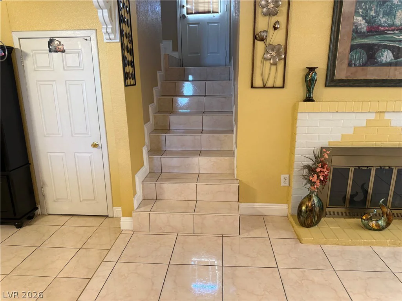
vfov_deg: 56.8
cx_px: 201
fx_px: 279
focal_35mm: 24
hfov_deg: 71.6
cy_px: 150
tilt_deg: -15.0
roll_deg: +1.3
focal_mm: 6.76
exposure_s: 1/60
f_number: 1.78
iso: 250
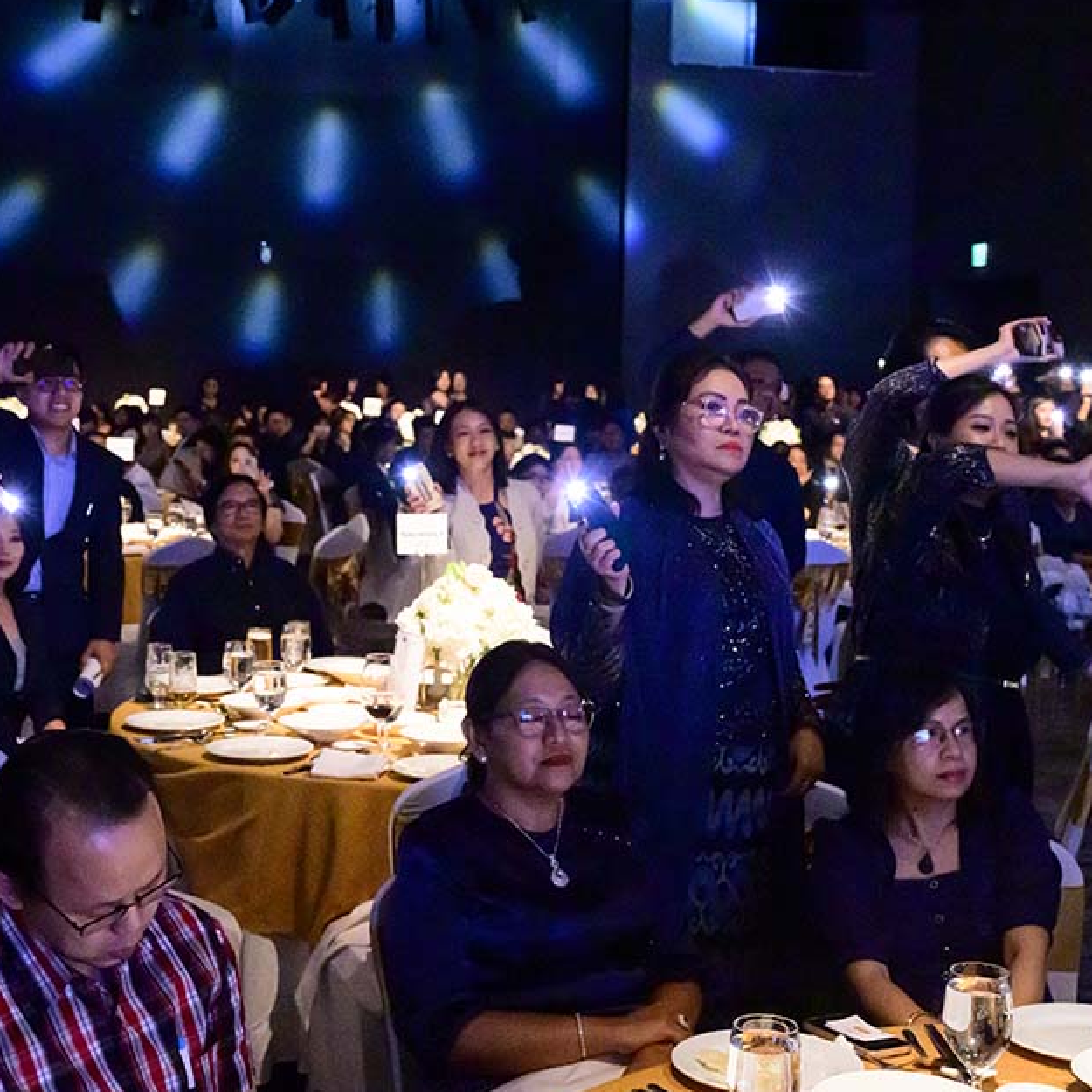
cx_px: 465
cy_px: 549
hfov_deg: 36.0
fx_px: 1677
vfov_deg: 36.1
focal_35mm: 47
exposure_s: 1/200
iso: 25600
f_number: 5.6
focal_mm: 36
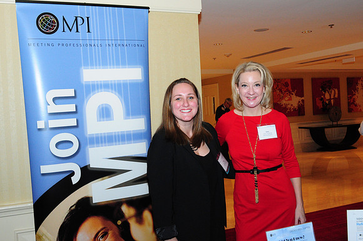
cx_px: 182
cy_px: 120
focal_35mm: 40
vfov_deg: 32.9
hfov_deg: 48.0
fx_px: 408
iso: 1600
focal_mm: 27
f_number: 7.1
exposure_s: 1/60
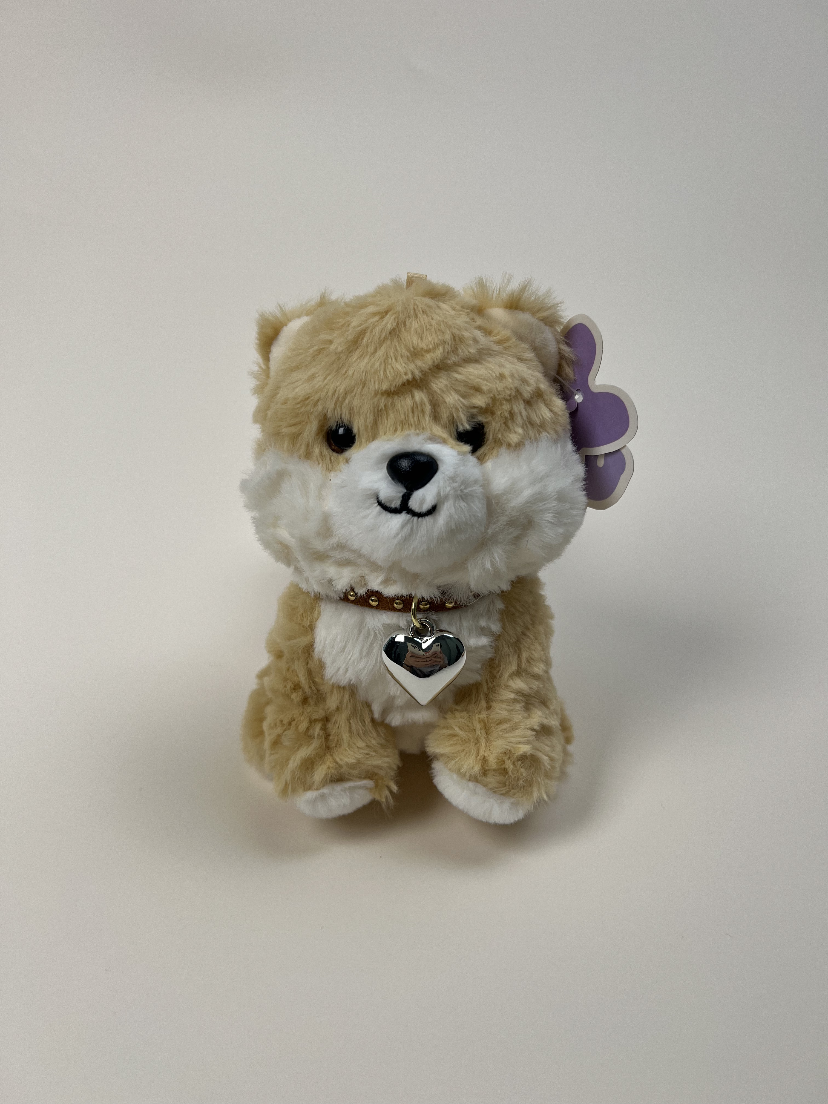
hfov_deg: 53.1
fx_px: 829
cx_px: 414
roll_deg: +1.6
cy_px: 552
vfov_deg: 67.3
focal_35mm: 26
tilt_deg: -29.0
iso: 64
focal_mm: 5.7
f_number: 1.5
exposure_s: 1/1361
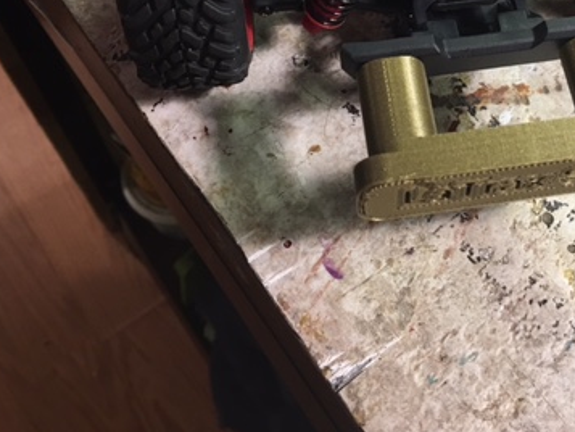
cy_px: 58
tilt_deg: -56.1
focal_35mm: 52
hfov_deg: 35.9
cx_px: 440
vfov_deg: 27.2
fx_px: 864
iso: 40
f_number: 2.2
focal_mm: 4.15
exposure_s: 1/15
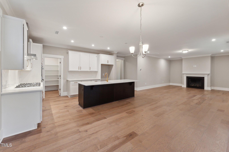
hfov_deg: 104.3
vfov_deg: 81.2
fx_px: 89
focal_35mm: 14
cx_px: 114
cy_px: 76
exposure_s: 1/60
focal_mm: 14
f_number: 7.1
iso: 1600
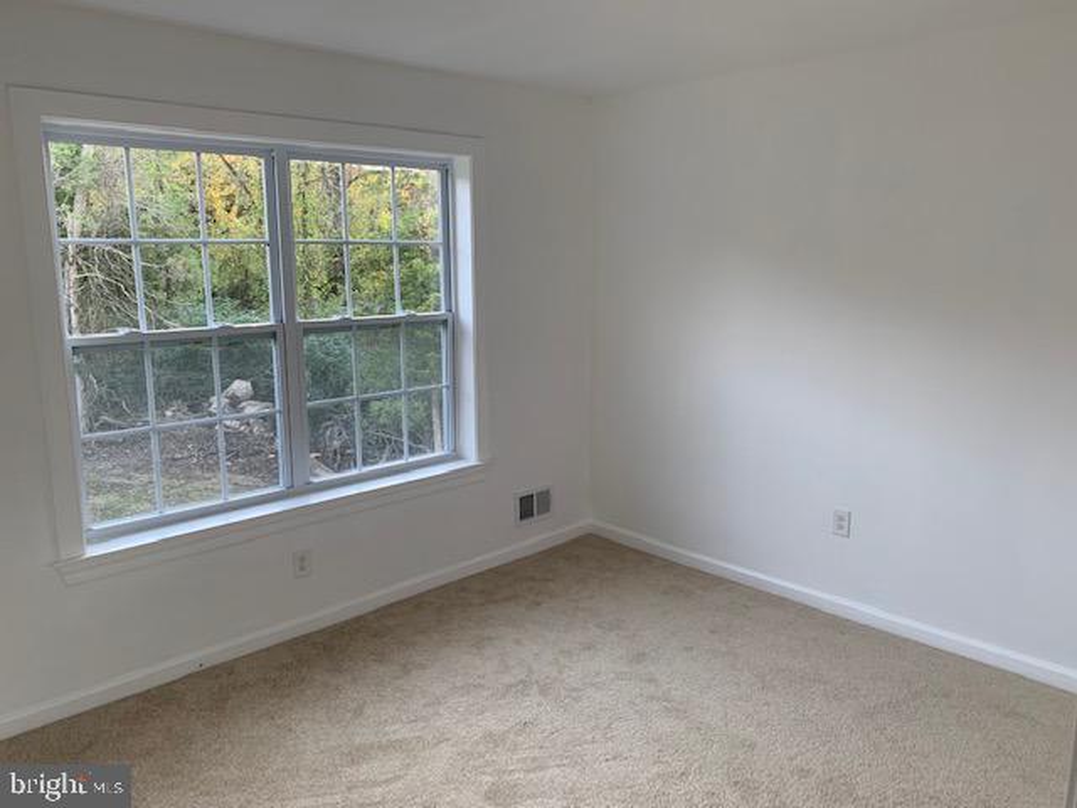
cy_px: 404
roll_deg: -0.3
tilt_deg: -10.5
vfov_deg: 53.1
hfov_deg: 67.3
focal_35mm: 26
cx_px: 538
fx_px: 809
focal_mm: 4.25
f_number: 1.8
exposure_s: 1/77
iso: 100
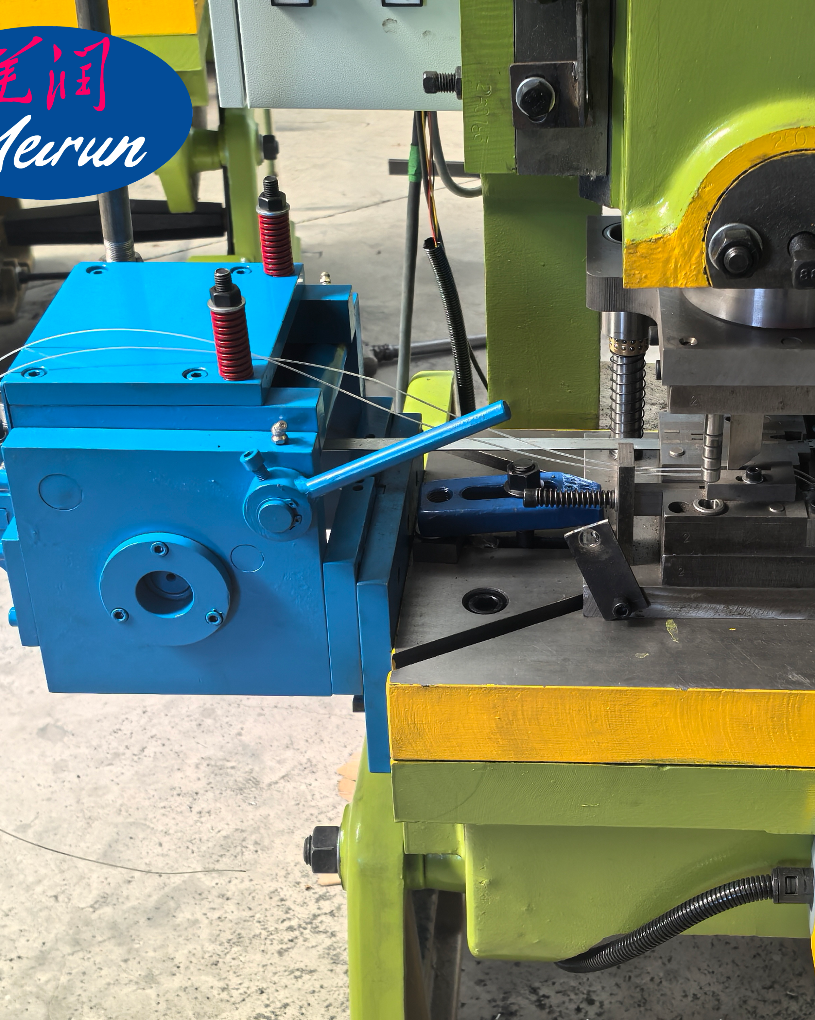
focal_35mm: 56
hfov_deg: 26.9
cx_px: 557
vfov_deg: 33.6
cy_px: 510
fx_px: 1689
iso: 50
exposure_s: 1/149
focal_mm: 6.35
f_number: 2
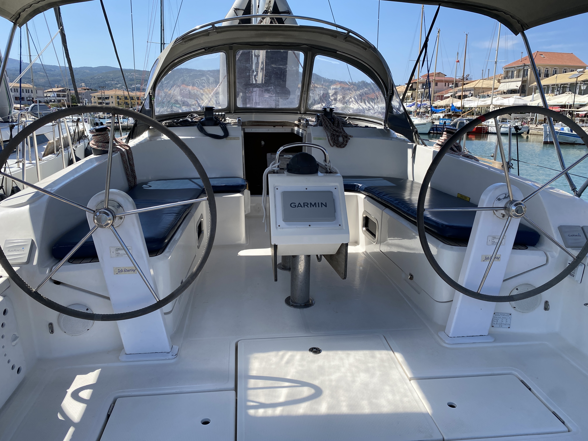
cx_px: 294
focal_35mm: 26
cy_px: 220
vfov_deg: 53.1
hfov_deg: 67.3
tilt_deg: -13.2
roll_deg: -1.3
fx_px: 442
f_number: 1.8
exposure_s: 1/2268
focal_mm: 4.25
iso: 32
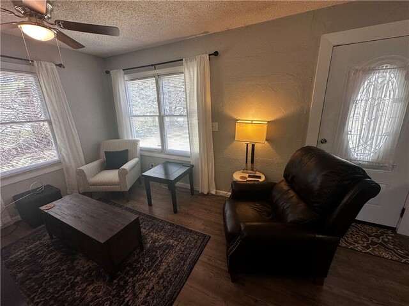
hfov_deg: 102.1
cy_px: 153
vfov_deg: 85.7
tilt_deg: -16.2
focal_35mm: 14
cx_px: 204
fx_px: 165
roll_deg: +1.2
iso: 125
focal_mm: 2.22
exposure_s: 1/120
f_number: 2.2
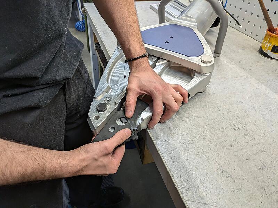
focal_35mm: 25
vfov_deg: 54.9
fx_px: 201
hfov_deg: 69.4
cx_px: 139
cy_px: 104
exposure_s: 1/100
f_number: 1.89
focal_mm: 5.43
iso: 86
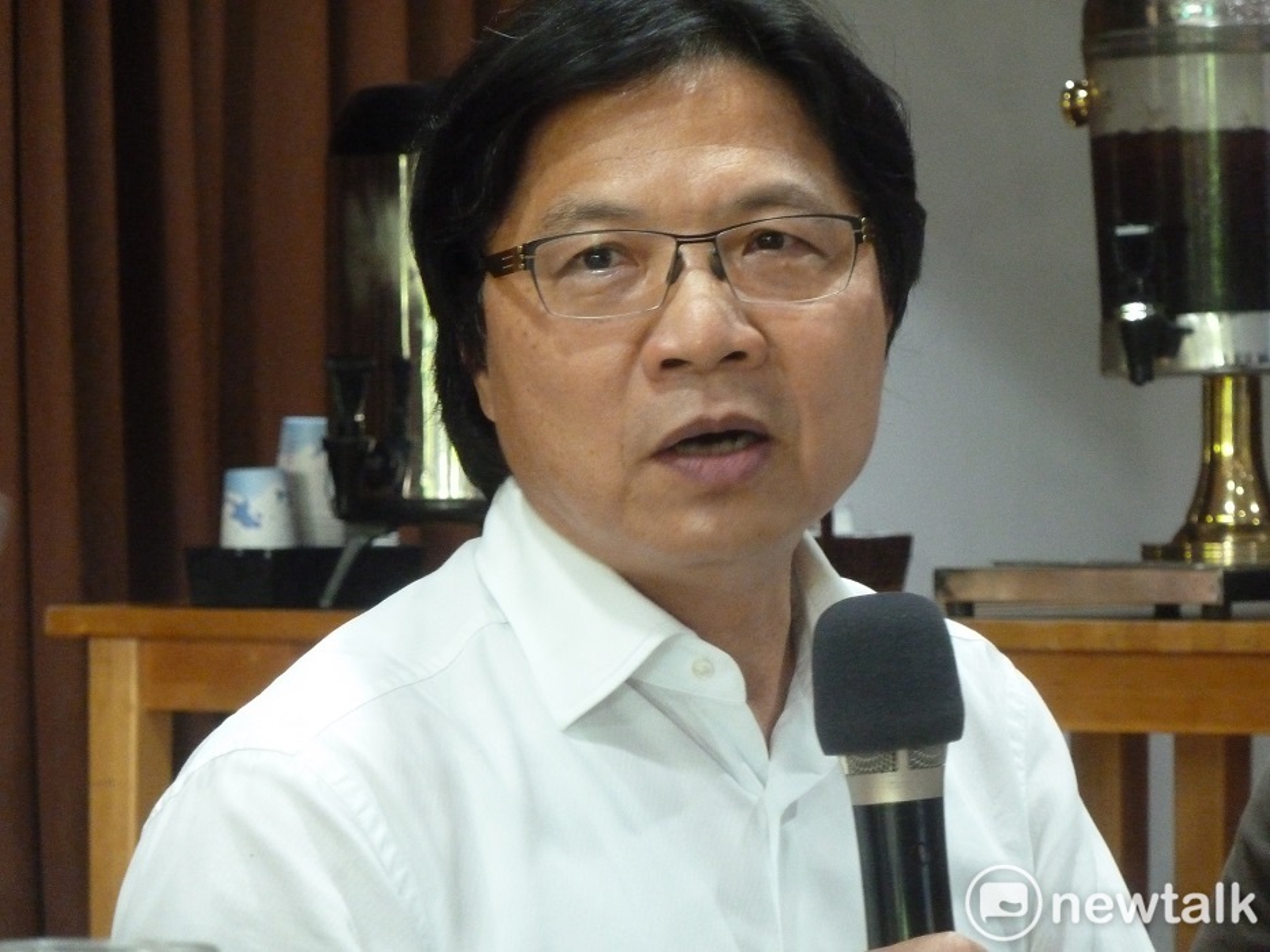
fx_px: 7192
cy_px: 476
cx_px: 635
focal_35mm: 196
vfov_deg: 7.6
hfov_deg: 10.1
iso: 800
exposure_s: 1/15
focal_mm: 32.1
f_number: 4.5
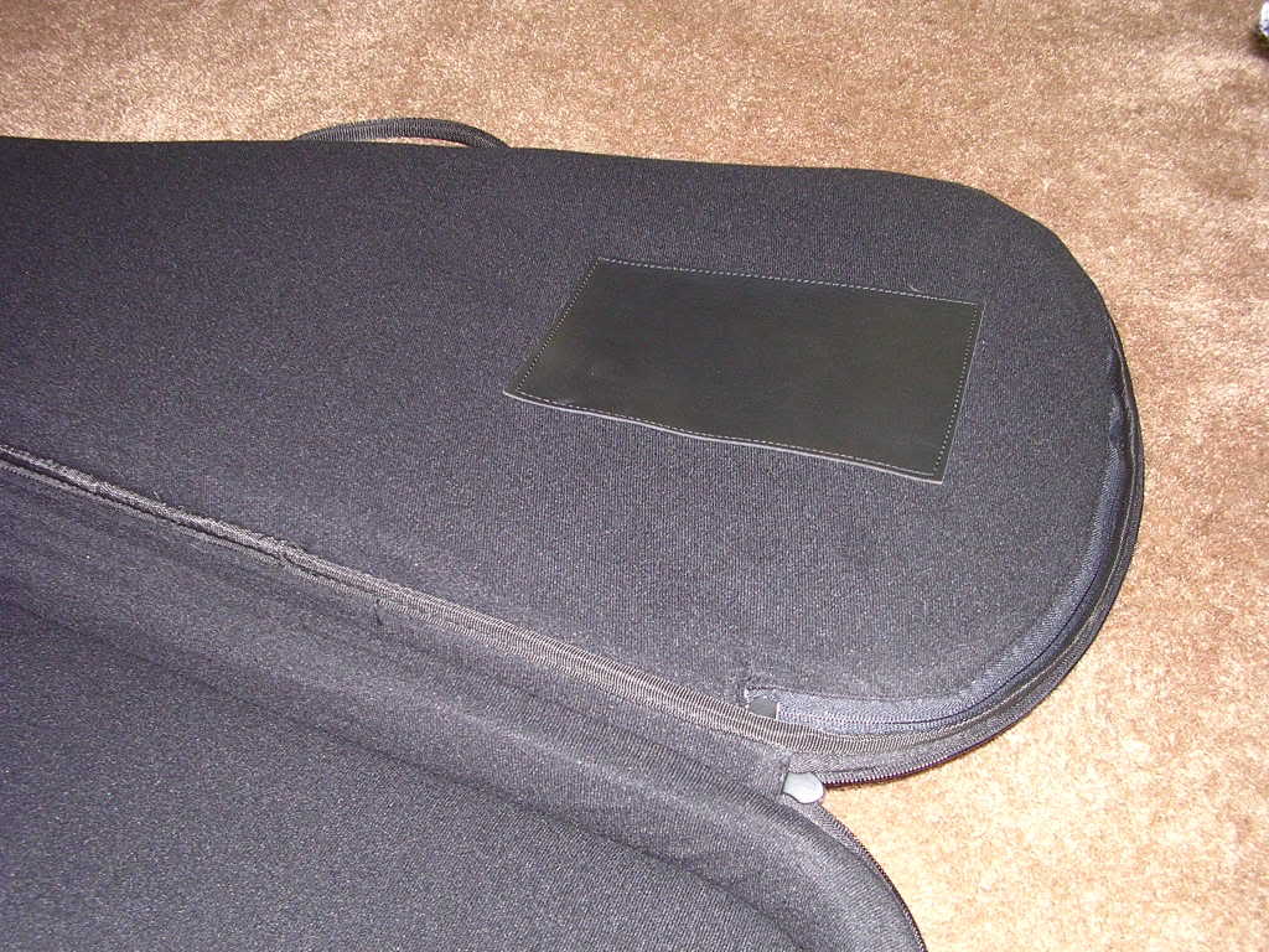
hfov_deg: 49.0
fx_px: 1393
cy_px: 476
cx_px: 634
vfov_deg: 37.7
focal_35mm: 38
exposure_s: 1/60.1
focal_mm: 5.8
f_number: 2.8
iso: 296
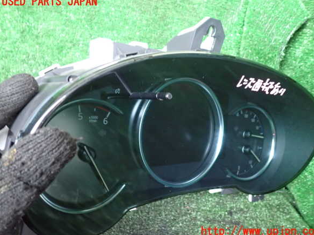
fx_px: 281
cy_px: 117
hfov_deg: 58.4
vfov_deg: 45.4
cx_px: 161
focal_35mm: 31
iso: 800
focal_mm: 5.4
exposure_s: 1/20
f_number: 2.3
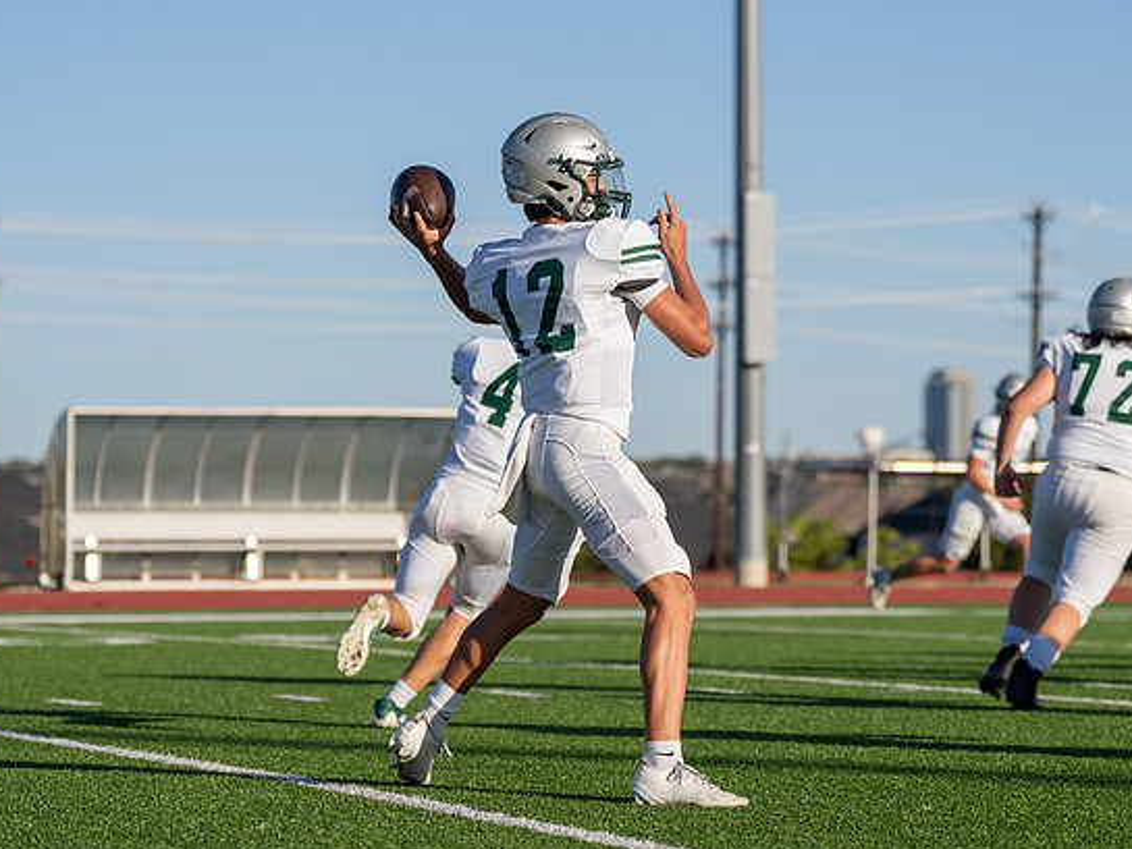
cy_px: 387
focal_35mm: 132
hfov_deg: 14.9
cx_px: 575
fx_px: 4318
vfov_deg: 11.2
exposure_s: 1/2500
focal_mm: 88
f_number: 2.8
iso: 100
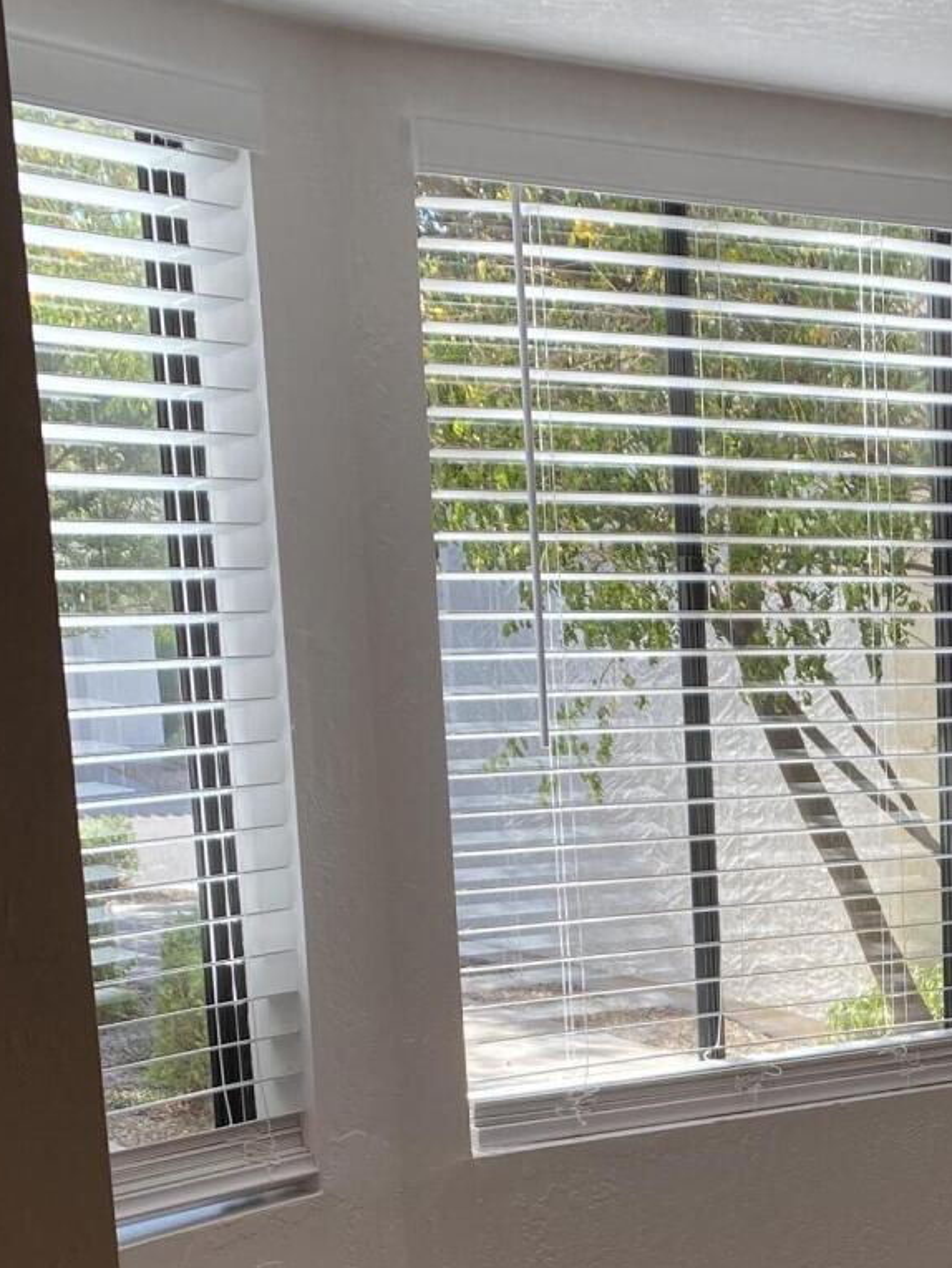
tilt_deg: -11.2
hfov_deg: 20.0
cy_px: 1167
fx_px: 2493
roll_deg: +0.3
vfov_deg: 27.4
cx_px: 1196
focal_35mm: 68
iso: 32
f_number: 1.8
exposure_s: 1/415
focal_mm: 4.25
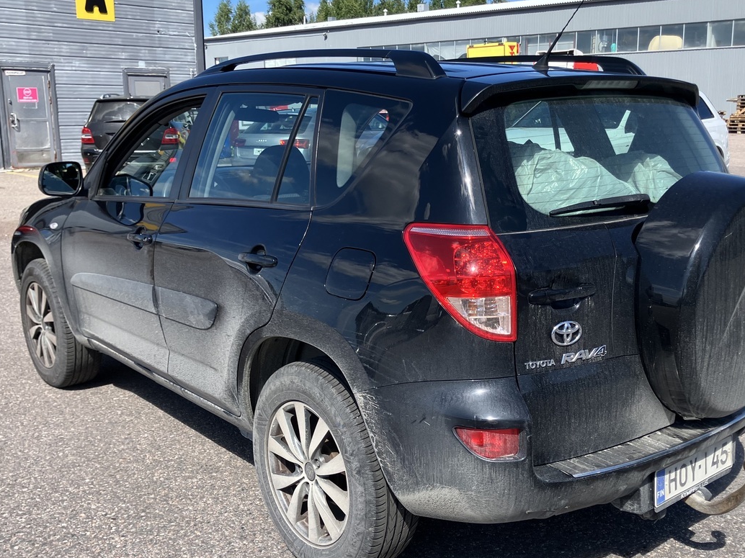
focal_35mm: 39
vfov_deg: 36.8
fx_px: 839
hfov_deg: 47.7
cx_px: 434
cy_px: 284
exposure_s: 1/1033
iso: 32
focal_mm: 3.99
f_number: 1.8
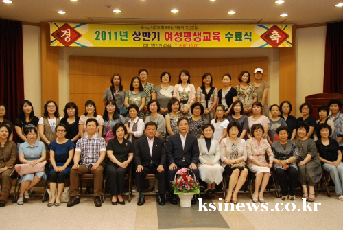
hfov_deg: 49.5
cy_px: 115
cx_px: 172
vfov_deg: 34.3
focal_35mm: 39
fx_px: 372
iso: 800
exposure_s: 1/40
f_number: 4
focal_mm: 26
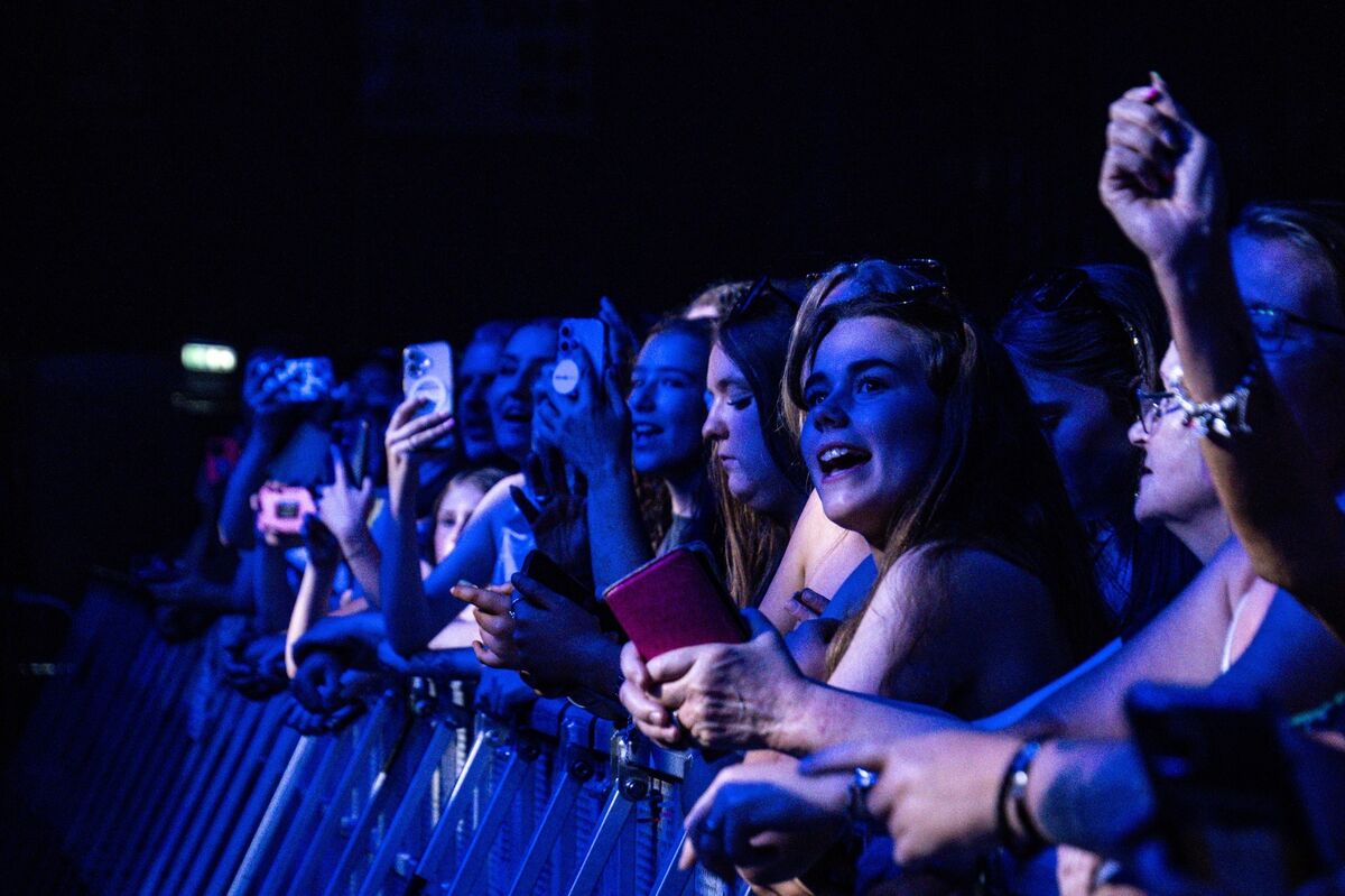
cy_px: 448
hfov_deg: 15.5
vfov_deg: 10.4
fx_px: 4929
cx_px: 672
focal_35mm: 132
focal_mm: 88
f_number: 5
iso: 5000
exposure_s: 1/400
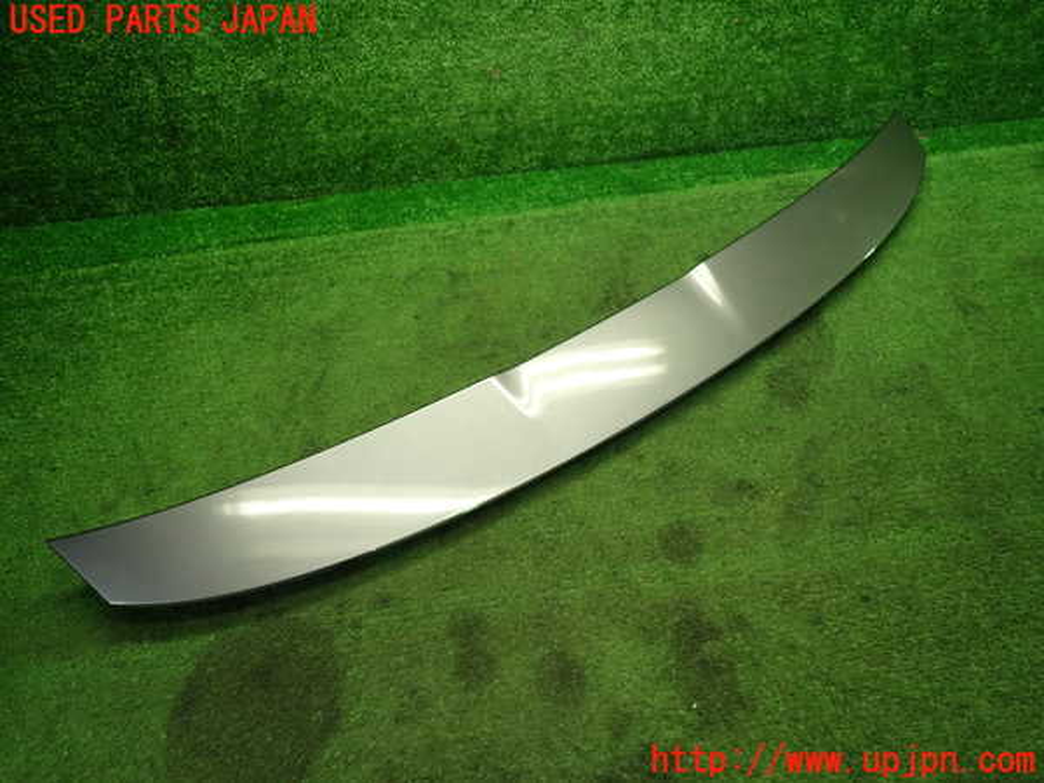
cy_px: 392
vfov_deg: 54.9
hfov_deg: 69.4
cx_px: 522
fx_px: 754
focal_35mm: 25
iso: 200
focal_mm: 4.5
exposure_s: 1/60
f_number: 2
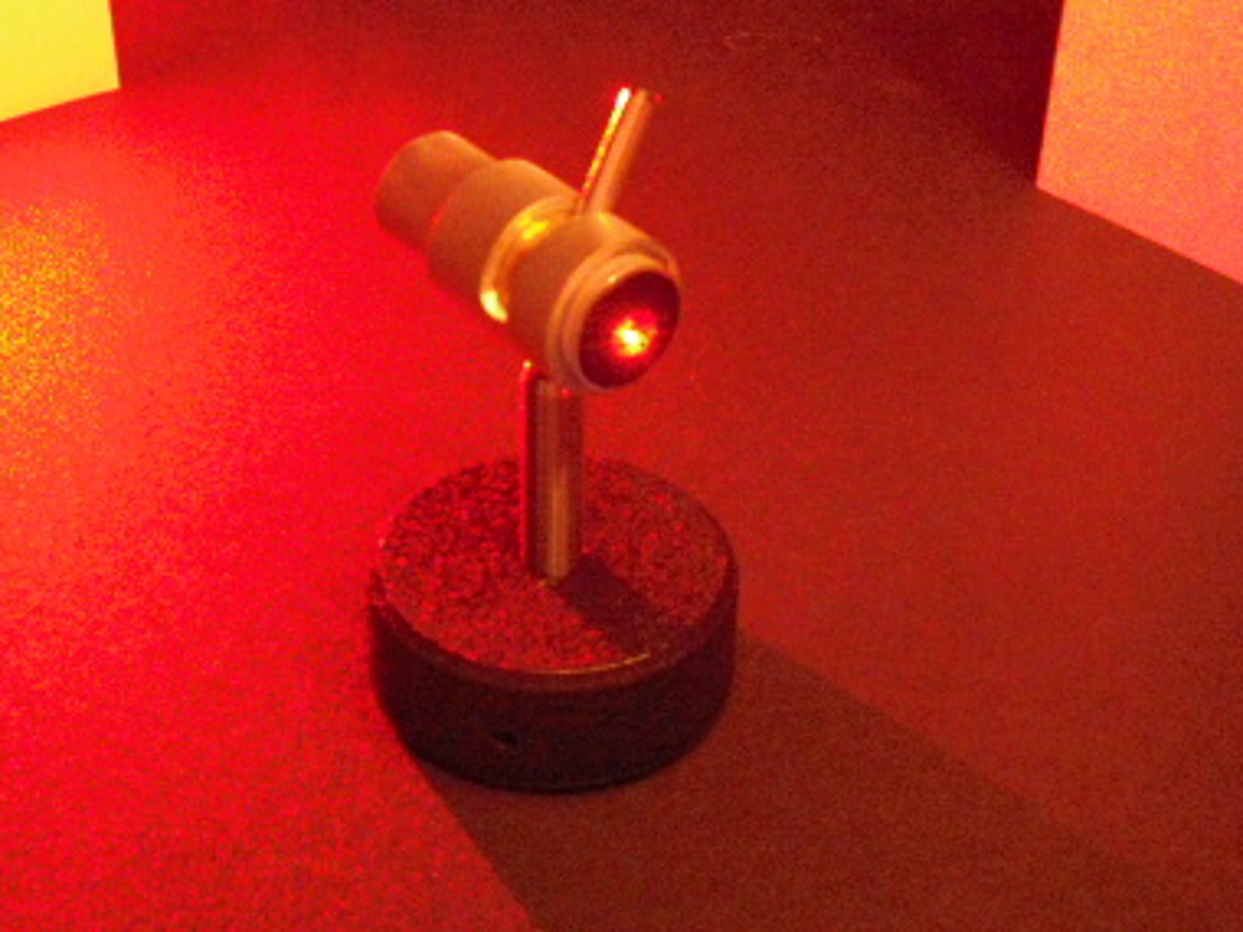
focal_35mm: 64
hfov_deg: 30.2
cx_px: 553
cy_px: 304
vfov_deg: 22.8
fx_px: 2298
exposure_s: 1/5
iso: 800
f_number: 2.8
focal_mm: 6.2
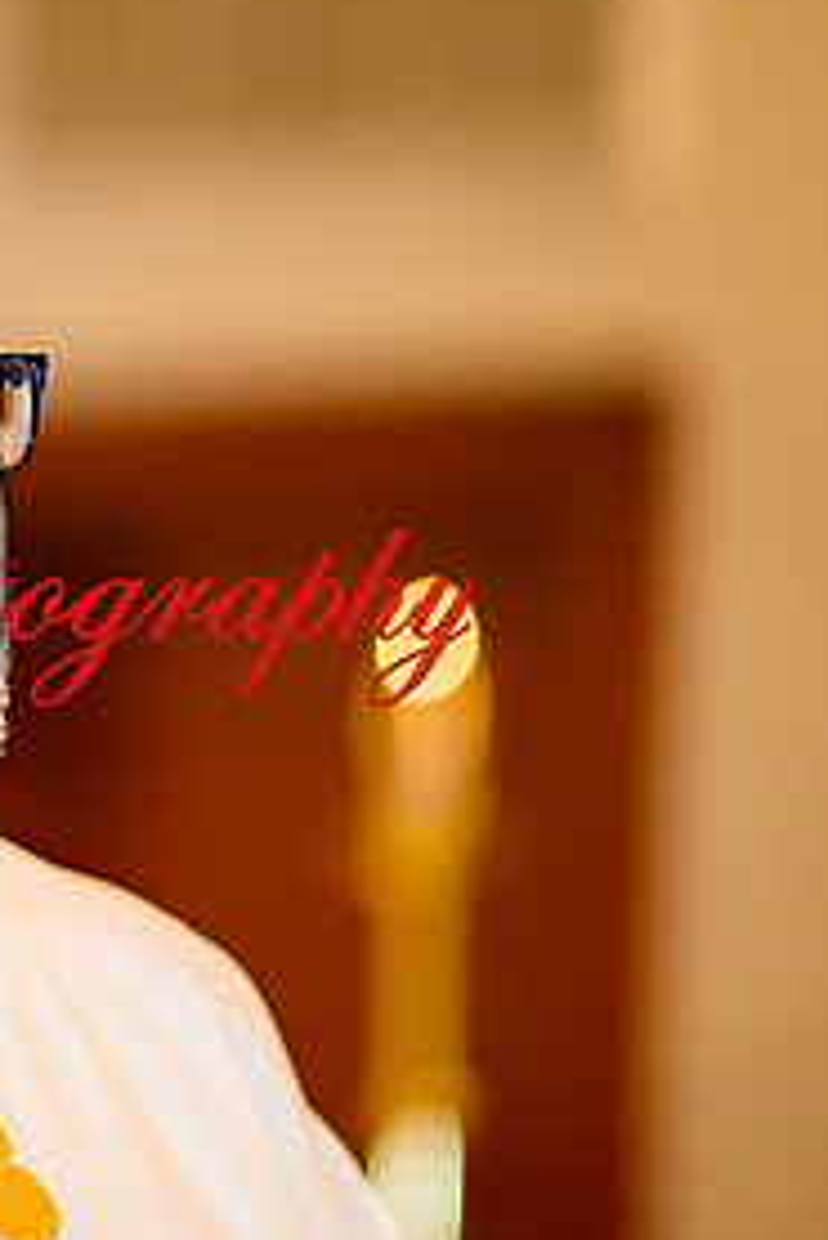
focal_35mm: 253
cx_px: -340
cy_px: 461
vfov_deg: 8.1
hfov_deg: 5.4
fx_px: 8717
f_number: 1.4
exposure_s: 1/125
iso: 280
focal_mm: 105
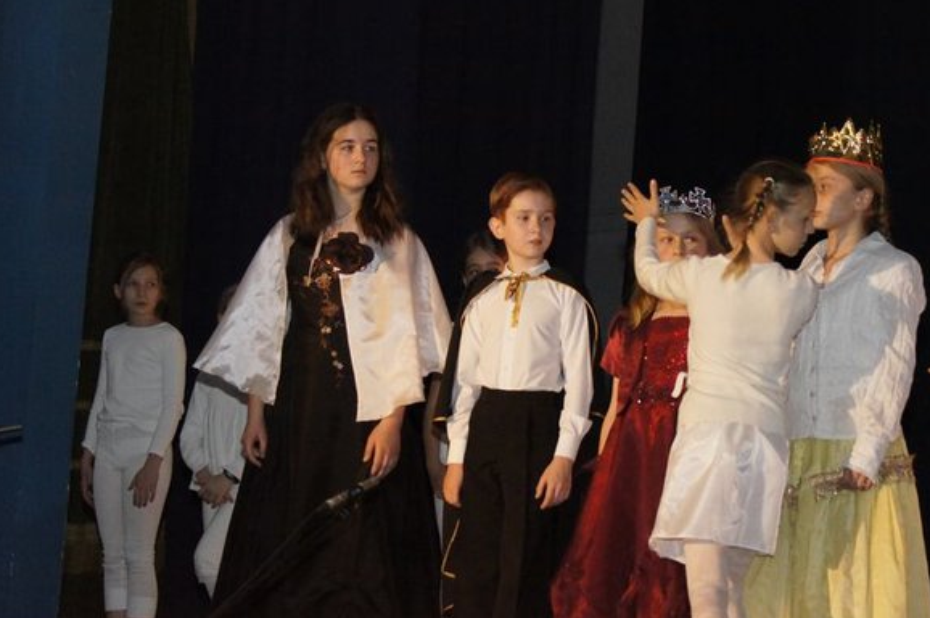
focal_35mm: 127
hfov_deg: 16.2
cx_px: 462
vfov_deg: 10.8
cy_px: 283
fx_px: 3266
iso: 3200
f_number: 5.6
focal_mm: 75
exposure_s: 1/125
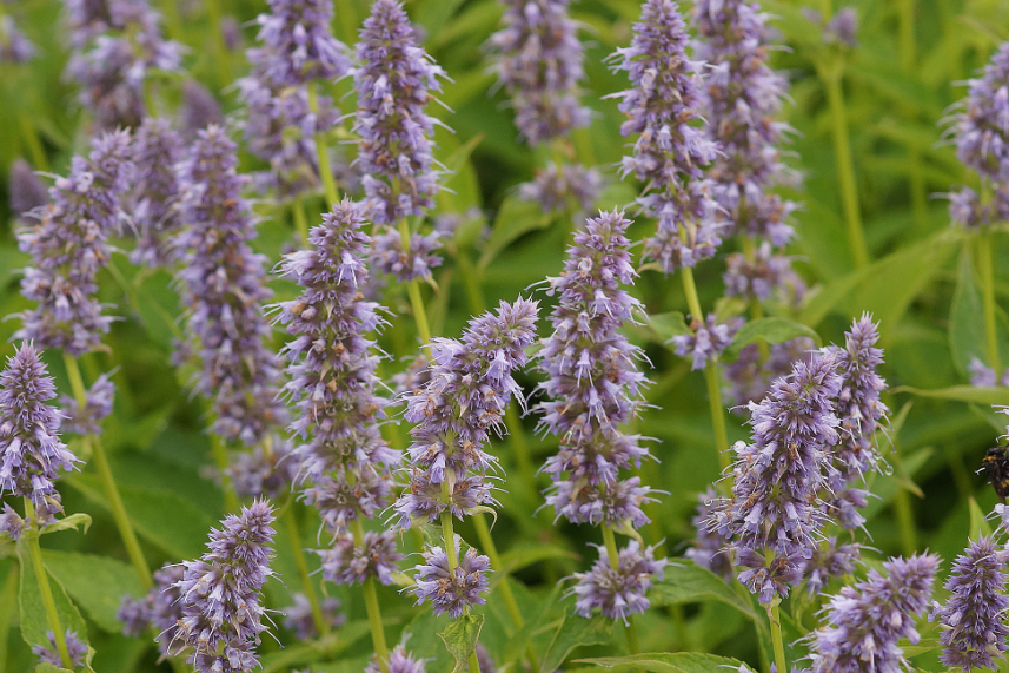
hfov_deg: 9.8
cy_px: 444
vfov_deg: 6.5
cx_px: 547
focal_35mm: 210
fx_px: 5884
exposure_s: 1/160
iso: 400
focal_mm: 100
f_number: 5.6
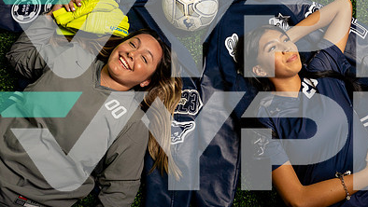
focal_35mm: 37
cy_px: 28
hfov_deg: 53.5
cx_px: 226
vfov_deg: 30.9
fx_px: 361
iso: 500
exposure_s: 1/200
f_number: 8
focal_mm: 24
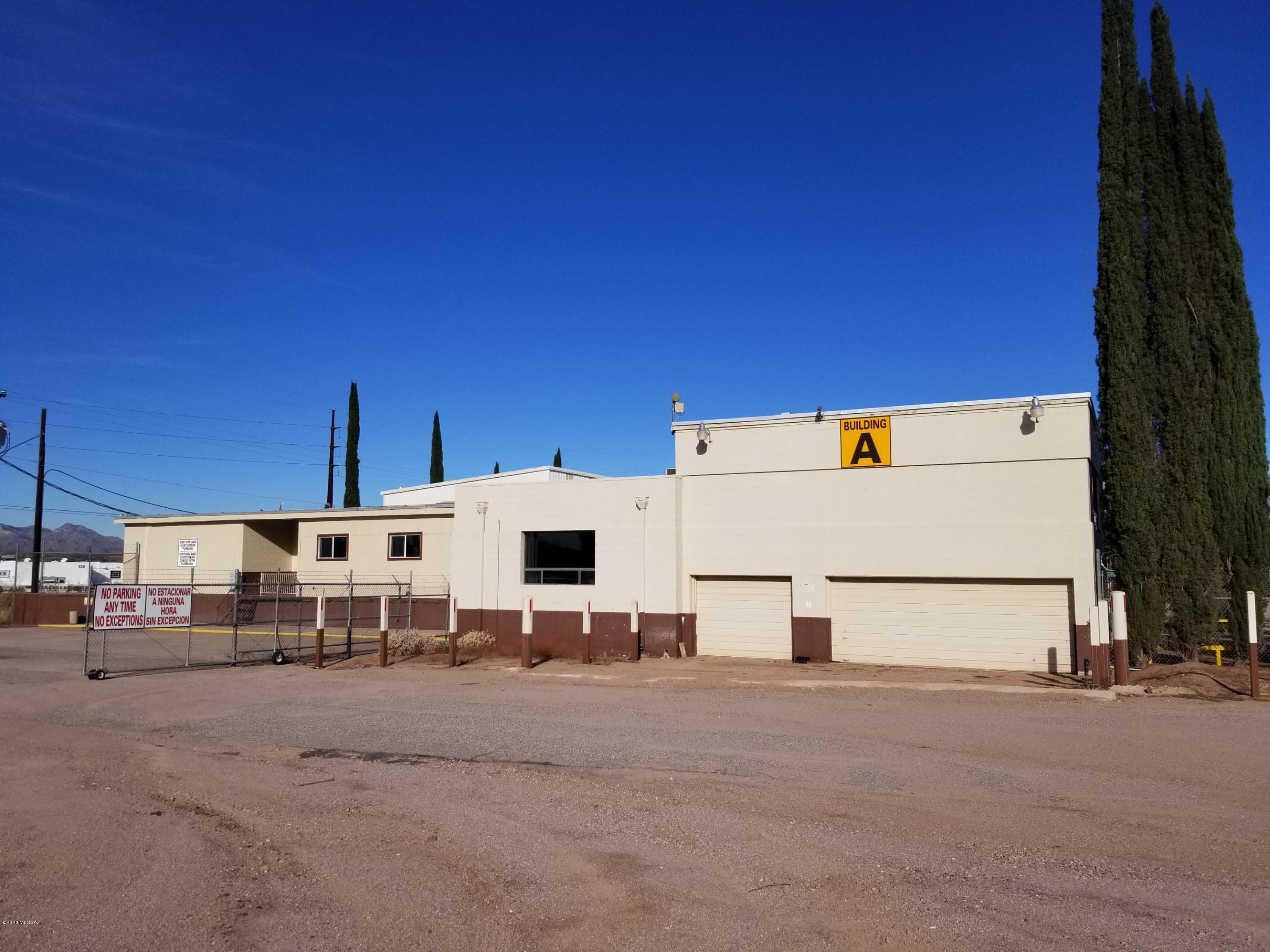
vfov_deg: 53.1
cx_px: 635
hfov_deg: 67.3
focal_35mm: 26
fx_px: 954
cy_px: 476
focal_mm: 4.25
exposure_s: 1/5664
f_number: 1.7
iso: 50
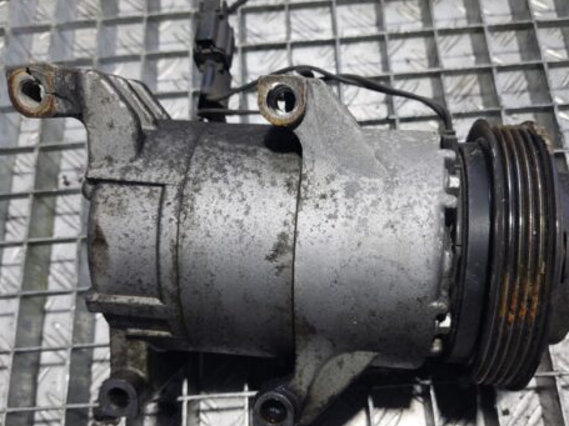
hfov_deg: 55.3
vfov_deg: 42.7
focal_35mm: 33
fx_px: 542
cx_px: 313
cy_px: 256
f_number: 1.8
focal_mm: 5.23
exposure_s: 1/50
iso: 200
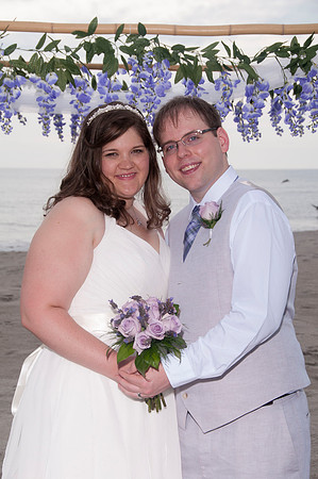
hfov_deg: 16.5
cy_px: 240
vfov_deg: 24.6
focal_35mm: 82
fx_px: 1096
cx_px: 159
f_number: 10
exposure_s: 1/250
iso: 100
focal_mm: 55
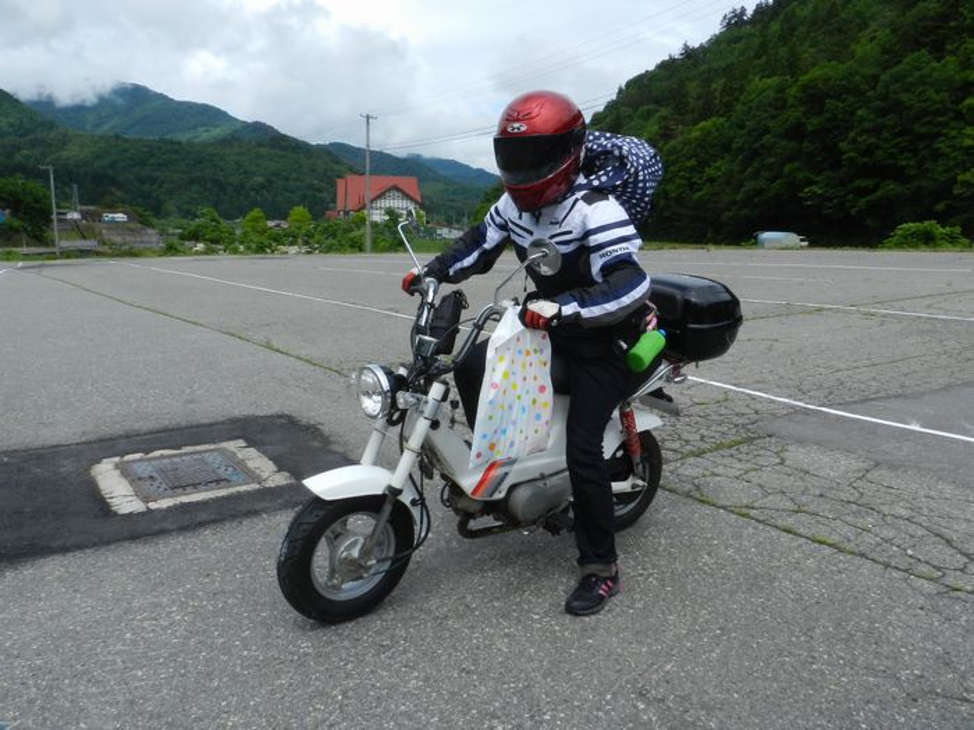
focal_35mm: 28
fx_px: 788
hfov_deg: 63.4
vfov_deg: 49.7
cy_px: 365
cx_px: 487
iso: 400
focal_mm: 5
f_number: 7.1
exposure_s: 1/800
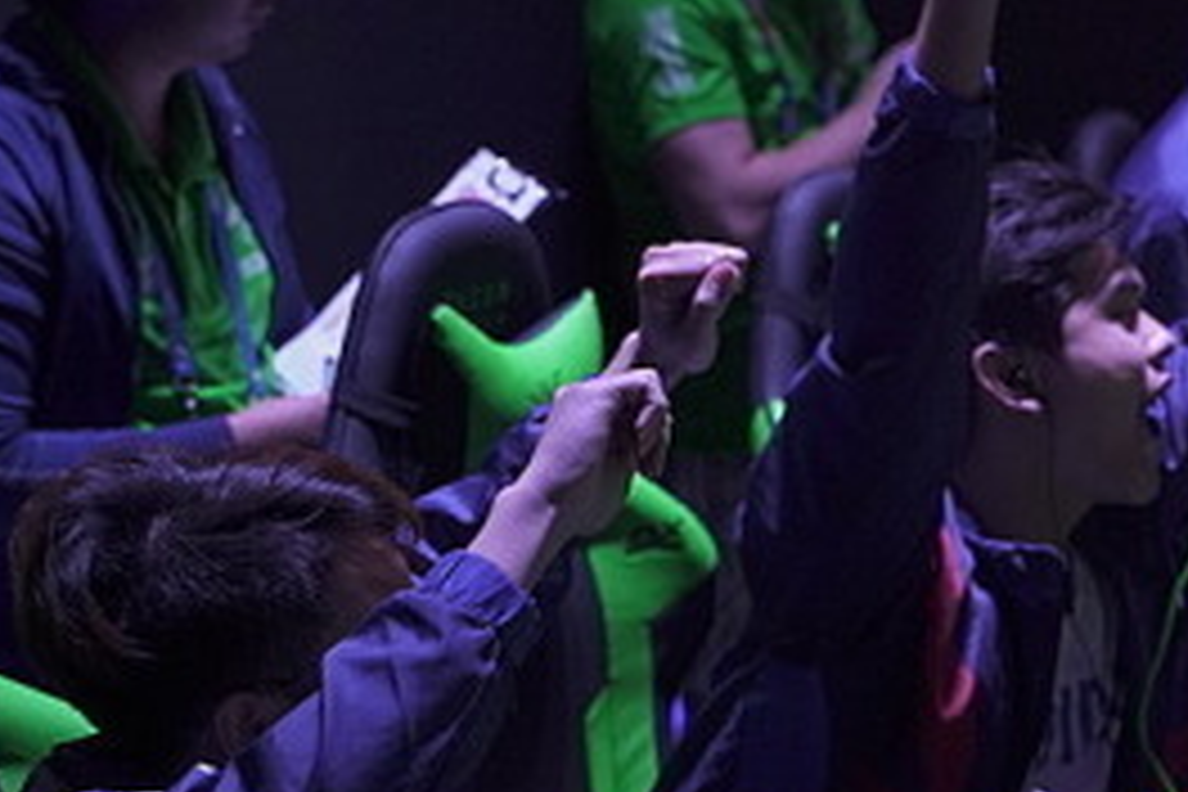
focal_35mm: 129
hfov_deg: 15.6
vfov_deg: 10.6
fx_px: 4257
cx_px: 1220
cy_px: 547
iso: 2500
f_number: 4
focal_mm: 50
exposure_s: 1/250
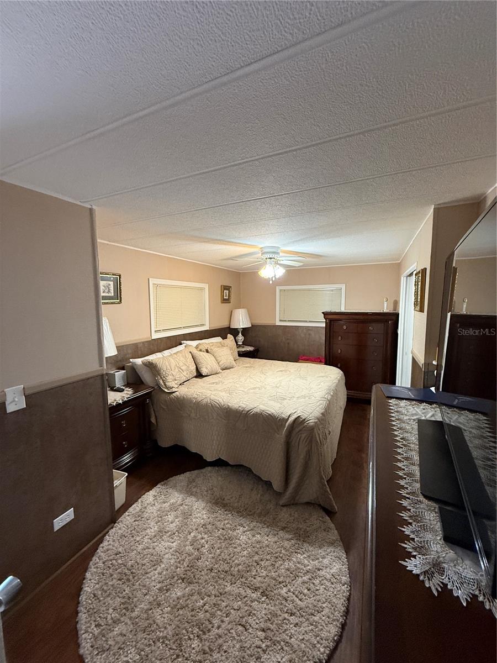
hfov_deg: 85.7
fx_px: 268
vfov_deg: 102.1
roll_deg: +0.5
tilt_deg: -4.9
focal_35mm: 14
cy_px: 332
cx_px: 248
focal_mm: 2.22
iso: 400
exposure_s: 1/60
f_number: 2.2
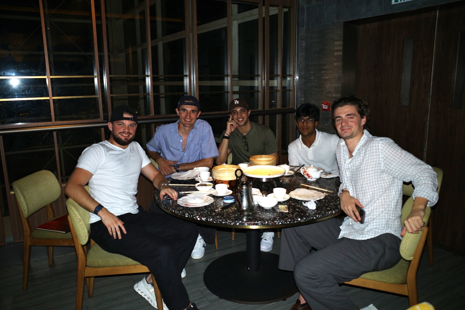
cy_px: 155
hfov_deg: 65.5
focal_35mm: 28
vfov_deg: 46.4
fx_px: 362
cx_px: 232
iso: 800
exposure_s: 1/1250
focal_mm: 18.3
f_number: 2.8
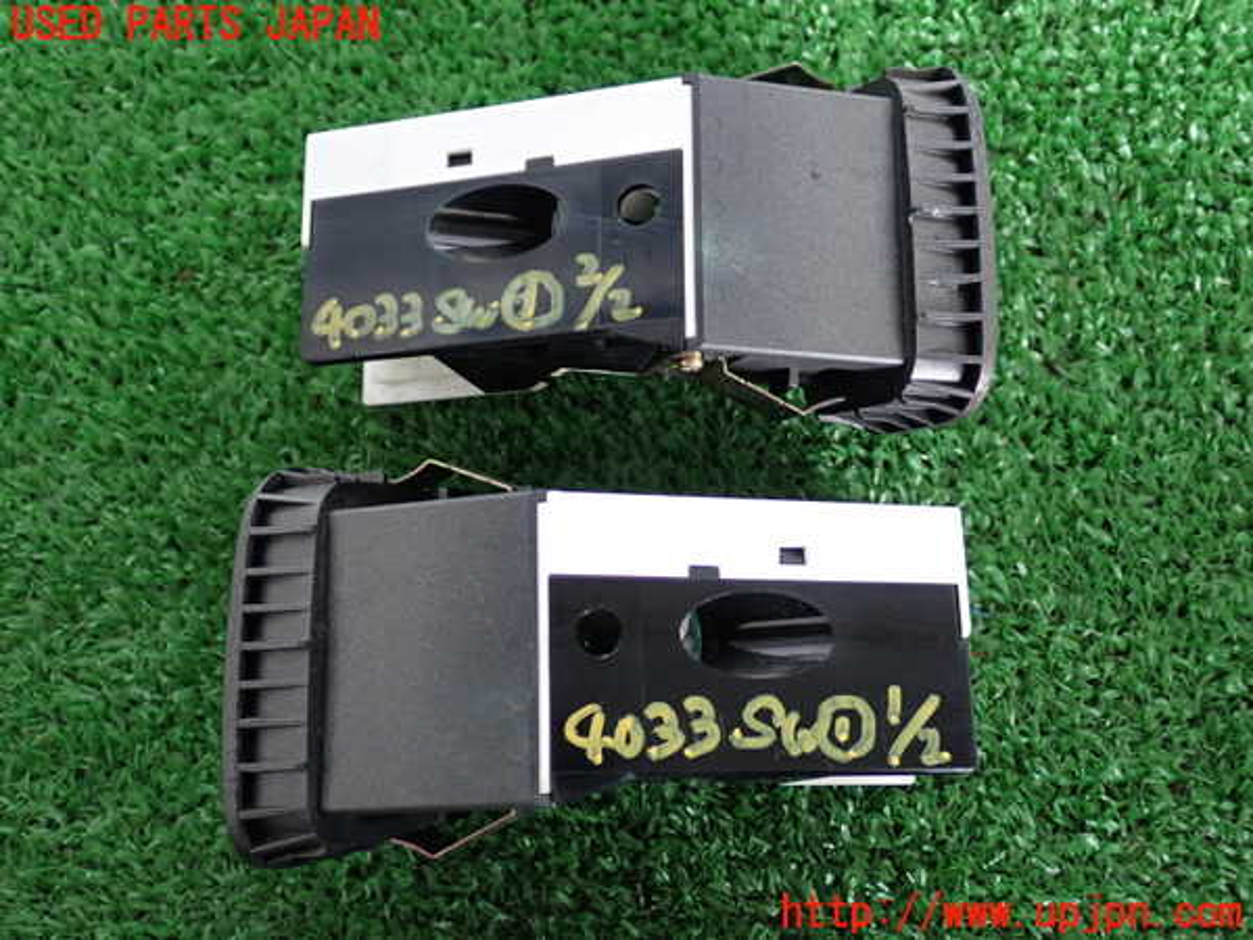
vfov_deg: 35.1
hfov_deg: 45.8
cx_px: 626
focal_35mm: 41
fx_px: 1484
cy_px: 470
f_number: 2.8
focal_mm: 7.31
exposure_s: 1/40
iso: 320
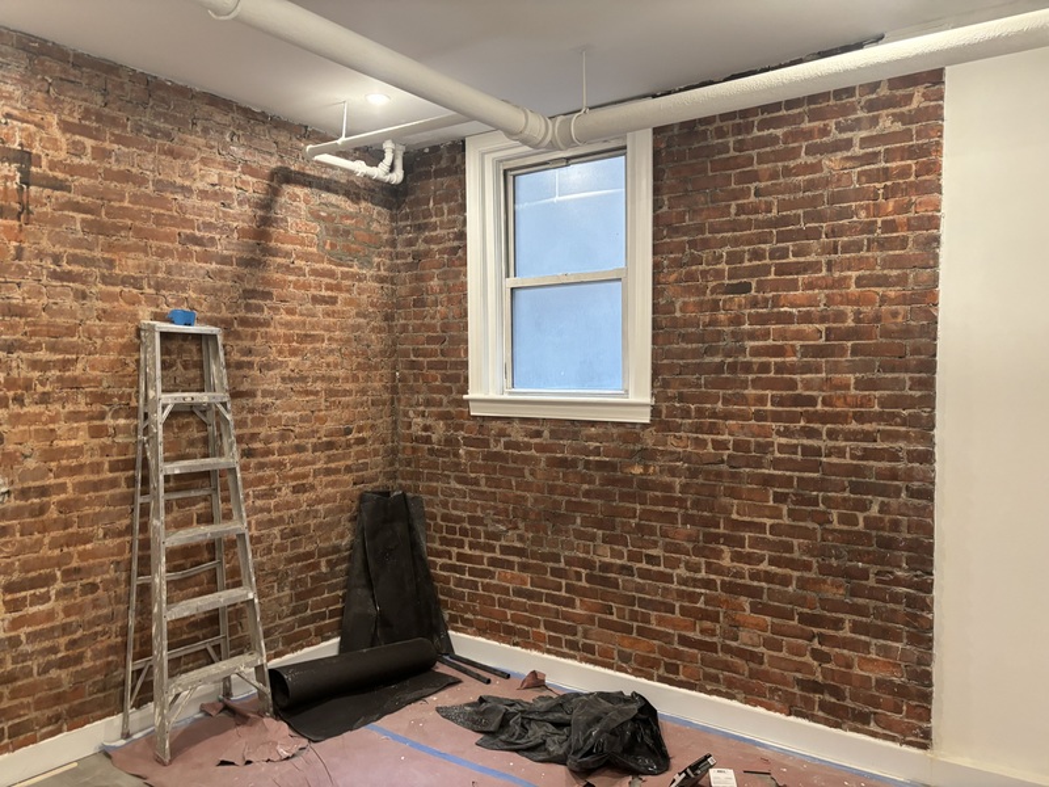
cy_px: 394
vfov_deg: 53.1
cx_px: 524
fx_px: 788
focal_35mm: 26
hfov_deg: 67.3
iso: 250
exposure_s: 1/60
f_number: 1.6
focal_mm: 5.96
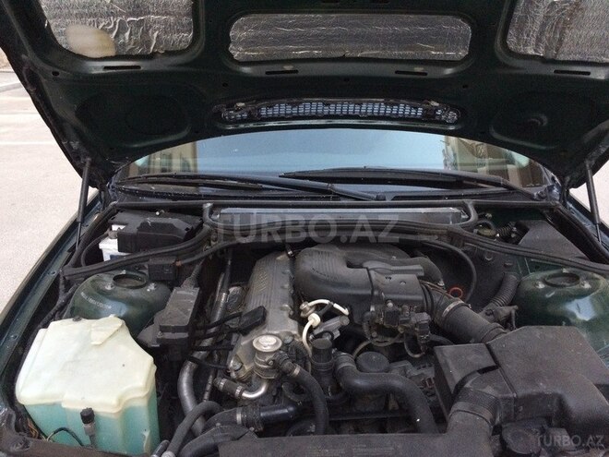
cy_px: 228
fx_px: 510
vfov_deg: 48.2
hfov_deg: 61.7
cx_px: 304
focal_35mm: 29
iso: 250
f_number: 2.2
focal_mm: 4.15
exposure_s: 1/25
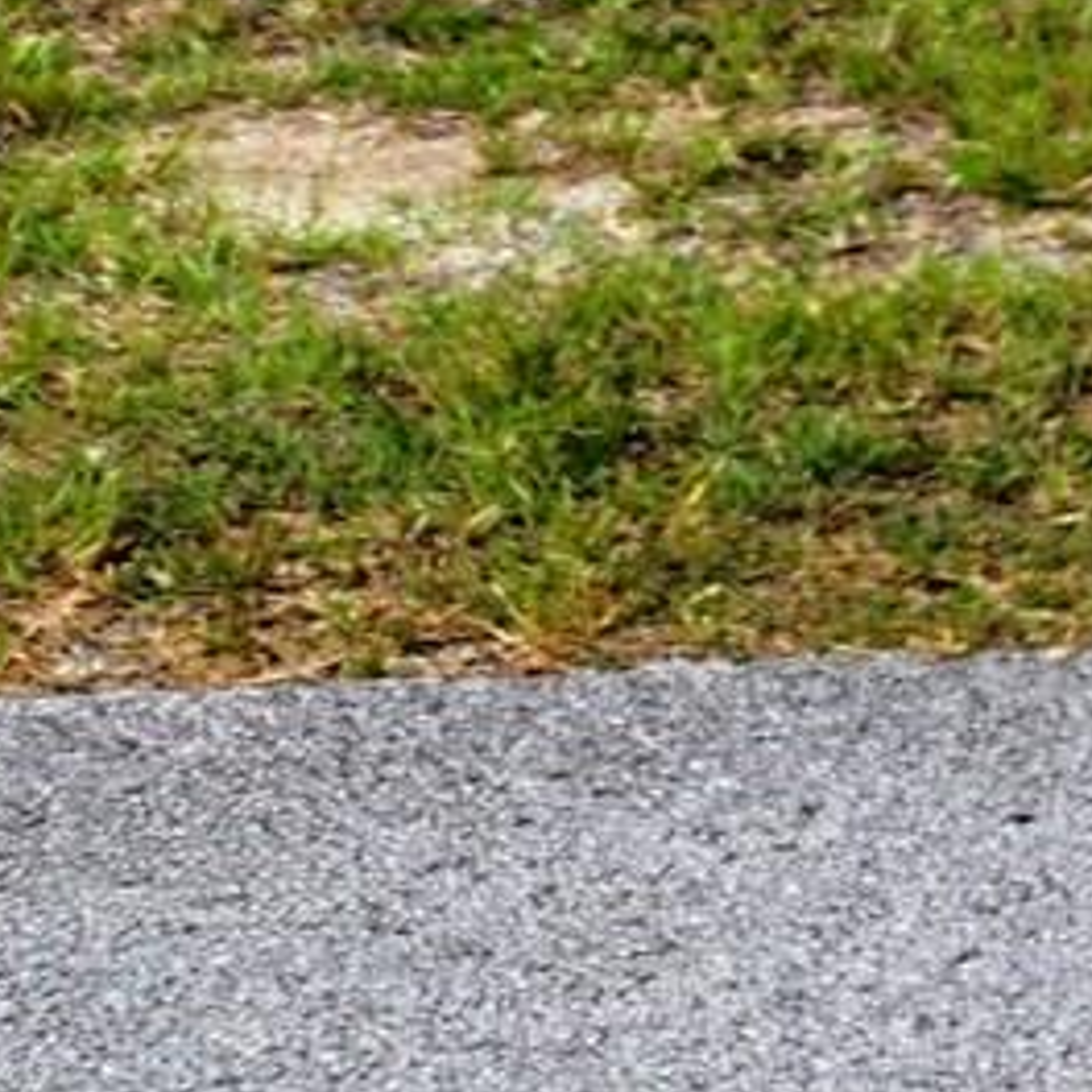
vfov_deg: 12.5
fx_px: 4390
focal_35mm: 123
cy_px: -1084
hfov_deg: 11.4
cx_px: 2722
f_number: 1.8
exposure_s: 1/187
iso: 12
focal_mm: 6.4
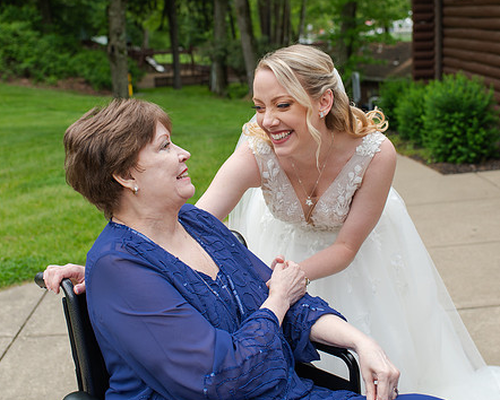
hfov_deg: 37.3
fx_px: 740
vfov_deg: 30.2
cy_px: 154
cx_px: 260
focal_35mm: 50
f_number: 3.5
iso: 110
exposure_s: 1/800
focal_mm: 35
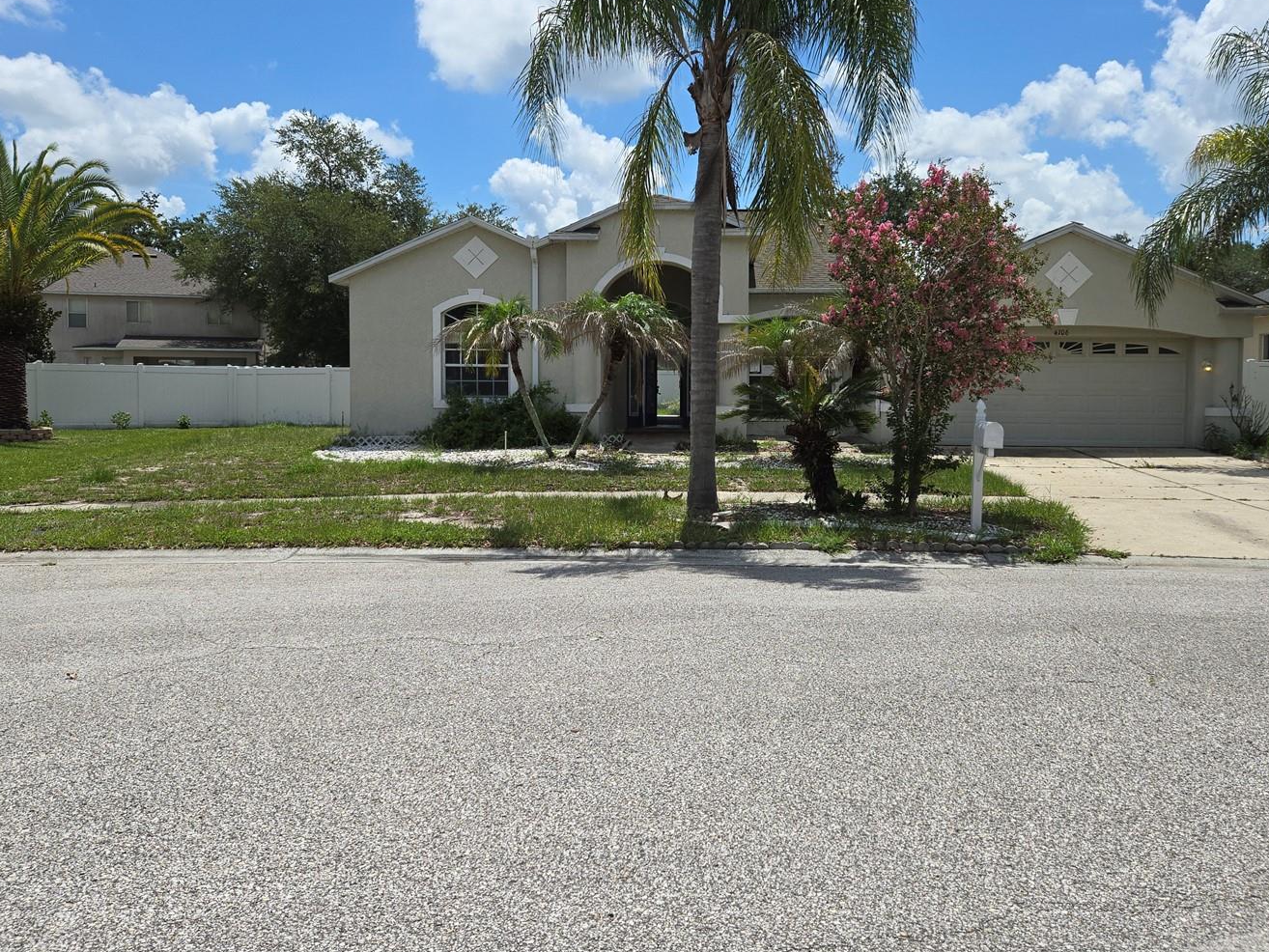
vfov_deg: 49.7
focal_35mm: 28
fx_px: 1027
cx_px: 664
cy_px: 426
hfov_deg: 63.4
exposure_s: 1/3018
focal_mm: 5.4
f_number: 1.8
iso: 25
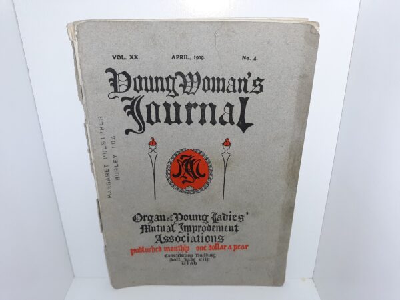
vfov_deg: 49.7
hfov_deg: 63.4
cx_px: 200
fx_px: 324
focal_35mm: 28
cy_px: 150
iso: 40
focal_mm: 3.7
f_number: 1.7
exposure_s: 1/143
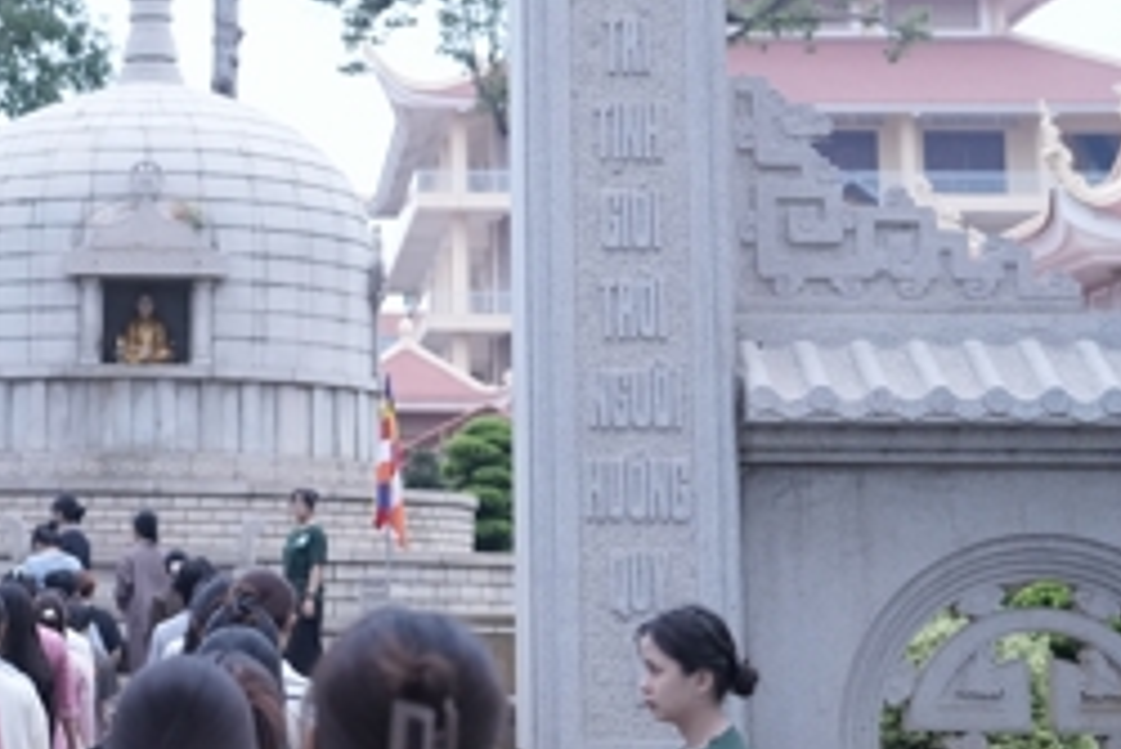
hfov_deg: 21.6
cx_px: -4
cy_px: 70
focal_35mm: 91
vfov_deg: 14.9
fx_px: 2835
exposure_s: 1/320
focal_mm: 35
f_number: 2.8
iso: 4000
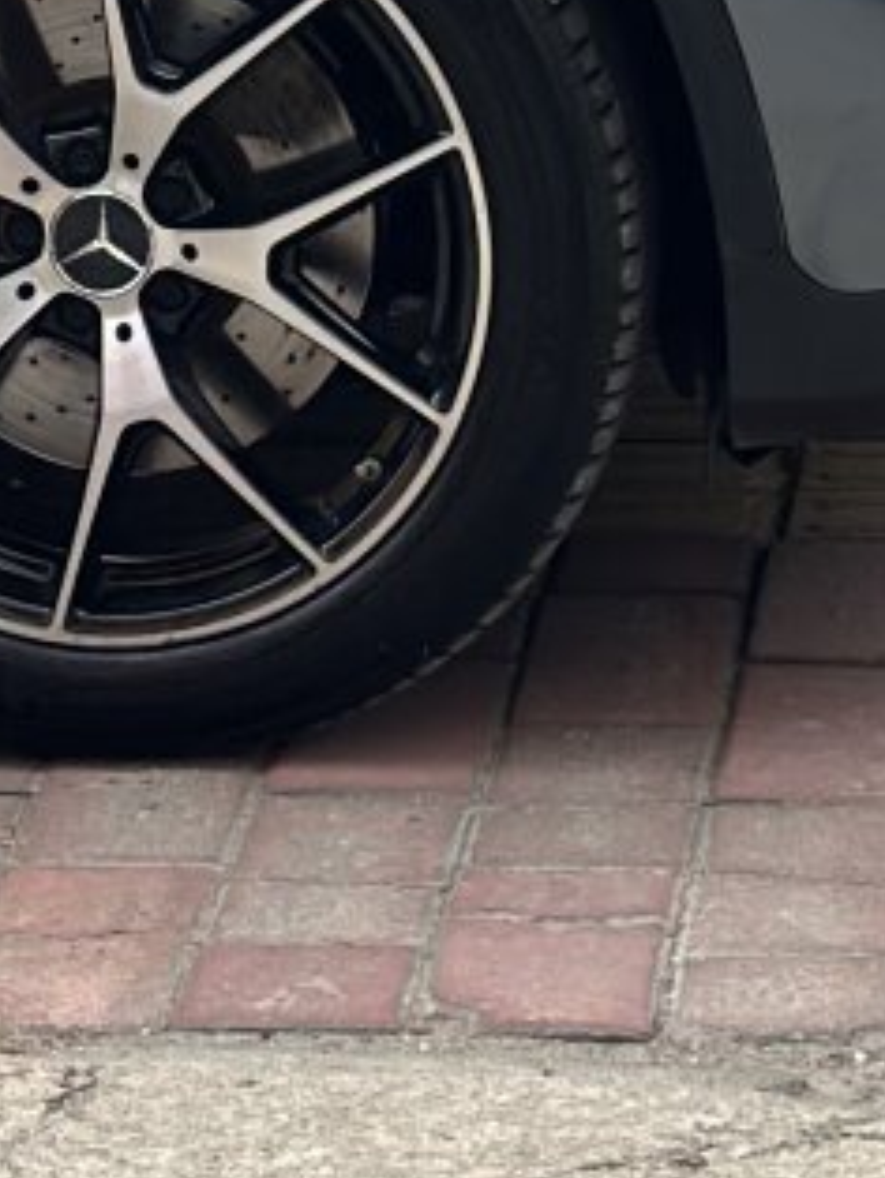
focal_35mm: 220
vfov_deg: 8.7
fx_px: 7489
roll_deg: +2.3
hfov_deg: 6.7
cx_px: -86
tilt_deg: -4.6
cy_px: -897
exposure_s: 1/1667
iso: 80
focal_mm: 6.86
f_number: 1.78
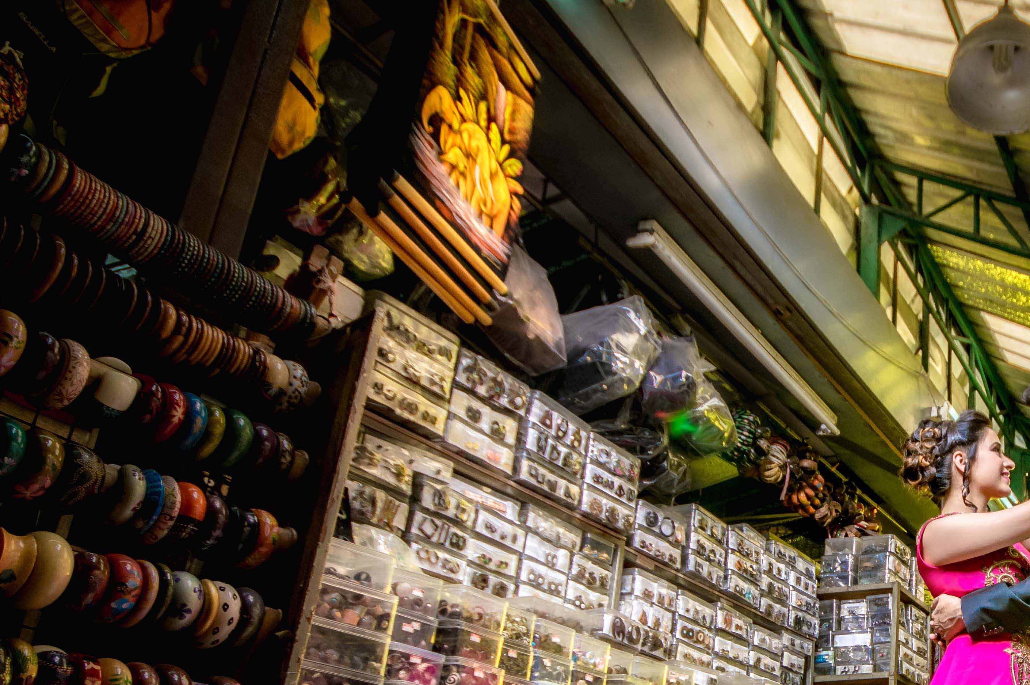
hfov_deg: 51.7
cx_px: 930
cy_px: 585
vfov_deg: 38.8
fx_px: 915
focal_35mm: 32
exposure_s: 1/180
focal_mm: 10
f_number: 5.6
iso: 100
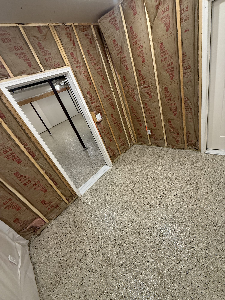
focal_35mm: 14
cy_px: 150
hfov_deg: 85.7
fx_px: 121
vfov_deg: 102.1
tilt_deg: -29.3
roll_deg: +22.2
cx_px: 112
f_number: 2.2
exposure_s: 1/60
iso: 200
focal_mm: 2.22
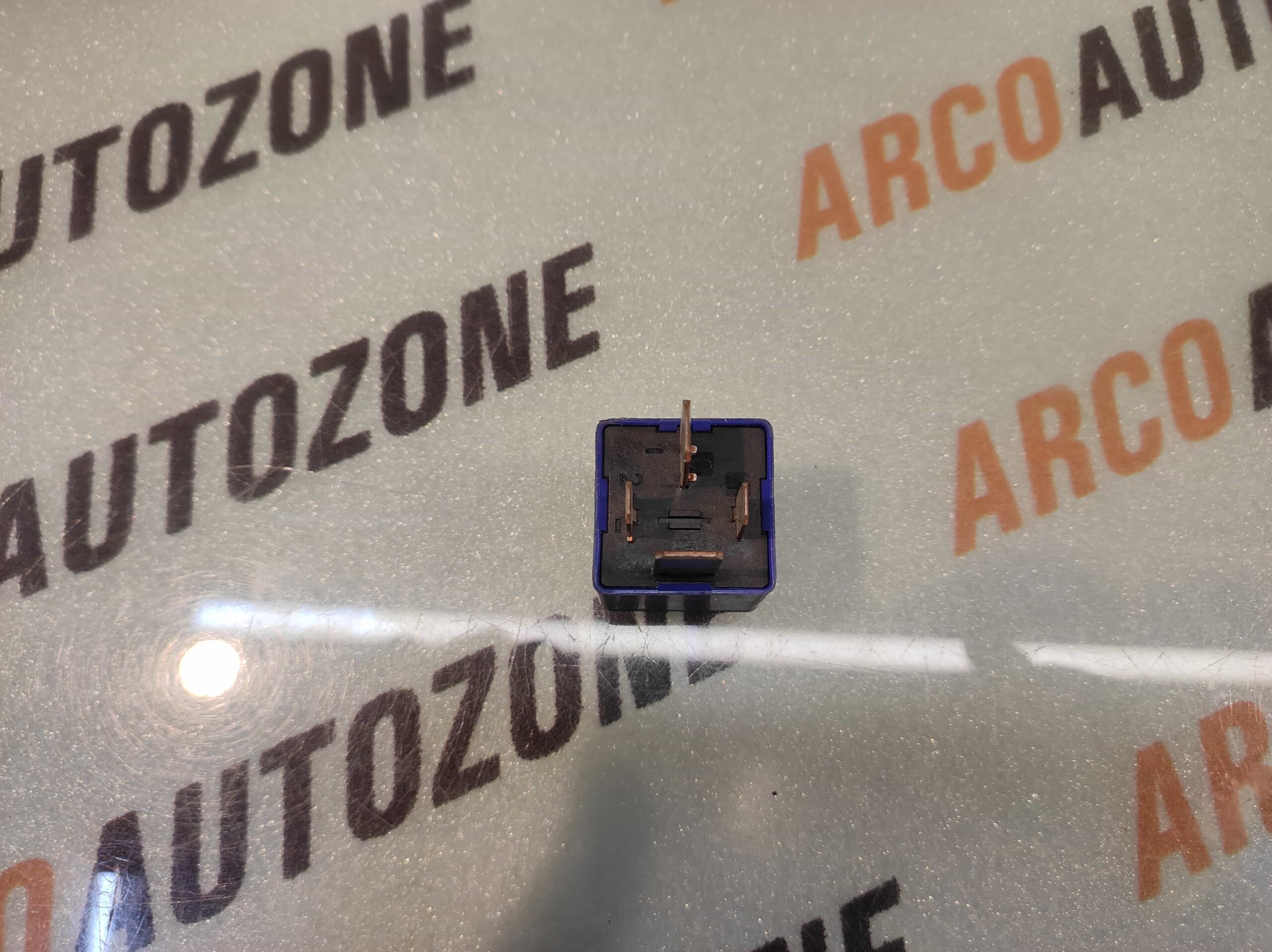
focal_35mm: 17
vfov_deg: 74.7
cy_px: 476
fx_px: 624
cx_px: 636
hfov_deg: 91.1
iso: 115
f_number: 1.79
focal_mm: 4.74
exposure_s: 1/50
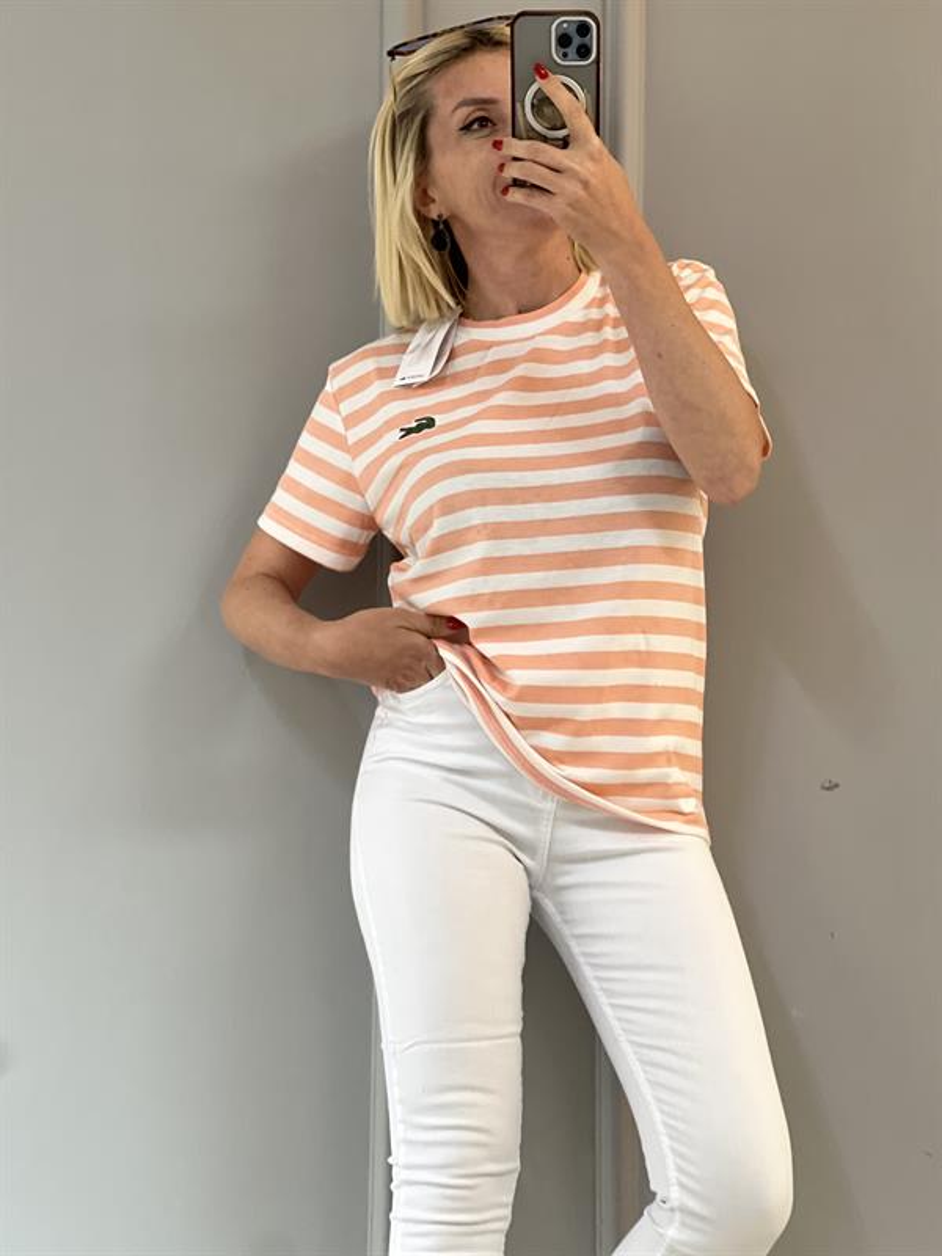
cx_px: 471
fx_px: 2794
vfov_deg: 25.3
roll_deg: +0.5
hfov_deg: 19.1
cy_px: 628
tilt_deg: -28.7
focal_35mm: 77
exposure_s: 1/33
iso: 200
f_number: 2.8
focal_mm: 9
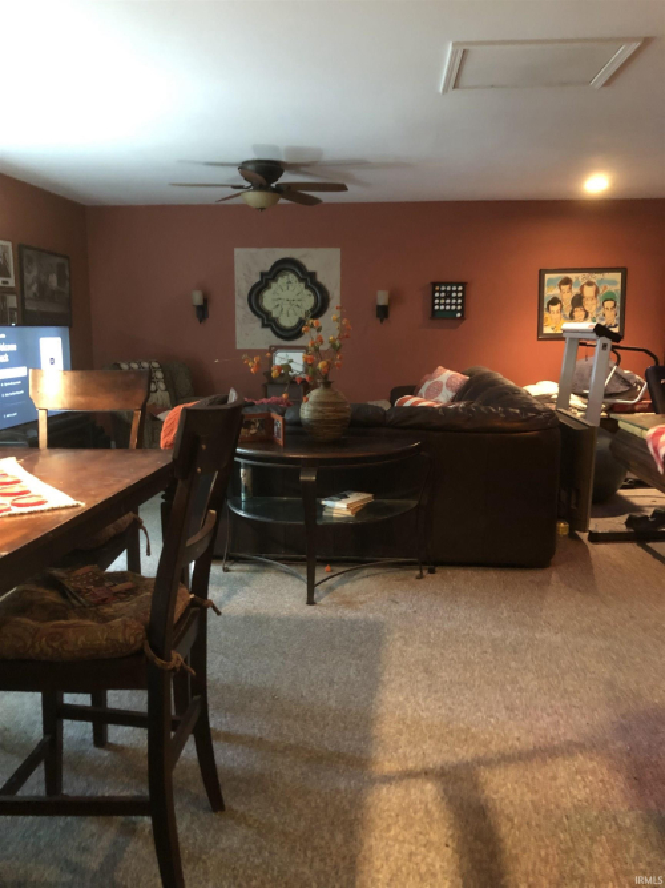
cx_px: 332
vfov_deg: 63.5
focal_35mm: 28
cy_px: 444
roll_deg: -0.4
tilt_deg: -9.1
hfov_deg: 49.7
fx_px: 717
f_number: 1.8
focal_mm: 3.99
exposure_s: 1/4
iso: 125
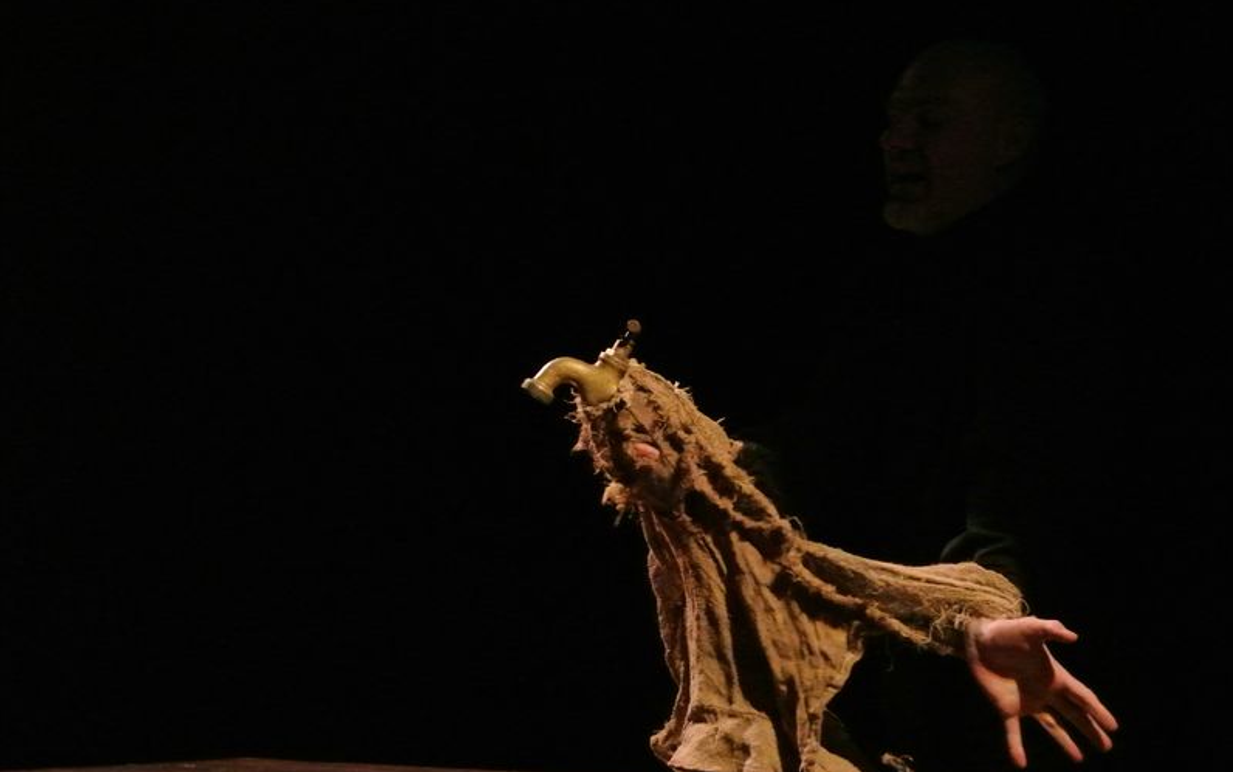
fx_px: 5311
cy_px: 407
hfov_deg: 13.2
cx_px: 618
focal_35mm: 158
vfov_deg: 8.3
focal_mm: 57.2
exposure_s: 1/50
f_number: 4.2
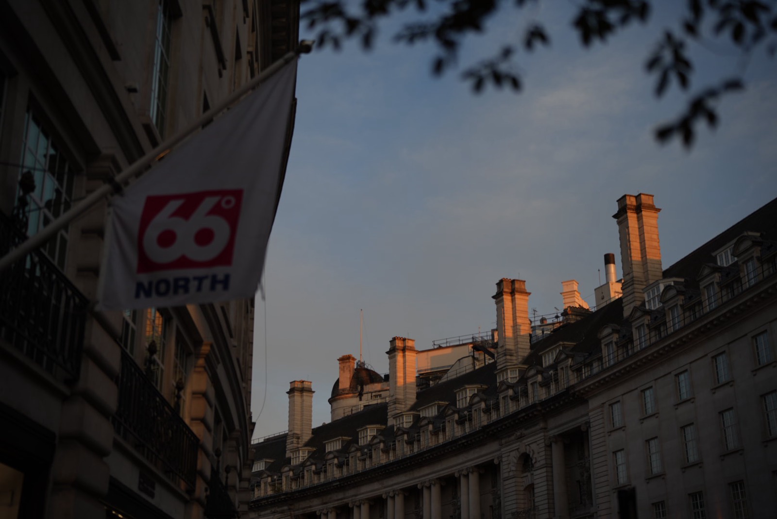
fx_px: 1080
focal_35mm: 50
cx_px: 388
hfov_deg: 39.6
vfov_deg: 27.0
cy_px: 260
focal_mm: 50
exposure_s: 1/800
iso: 50
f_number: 1.4
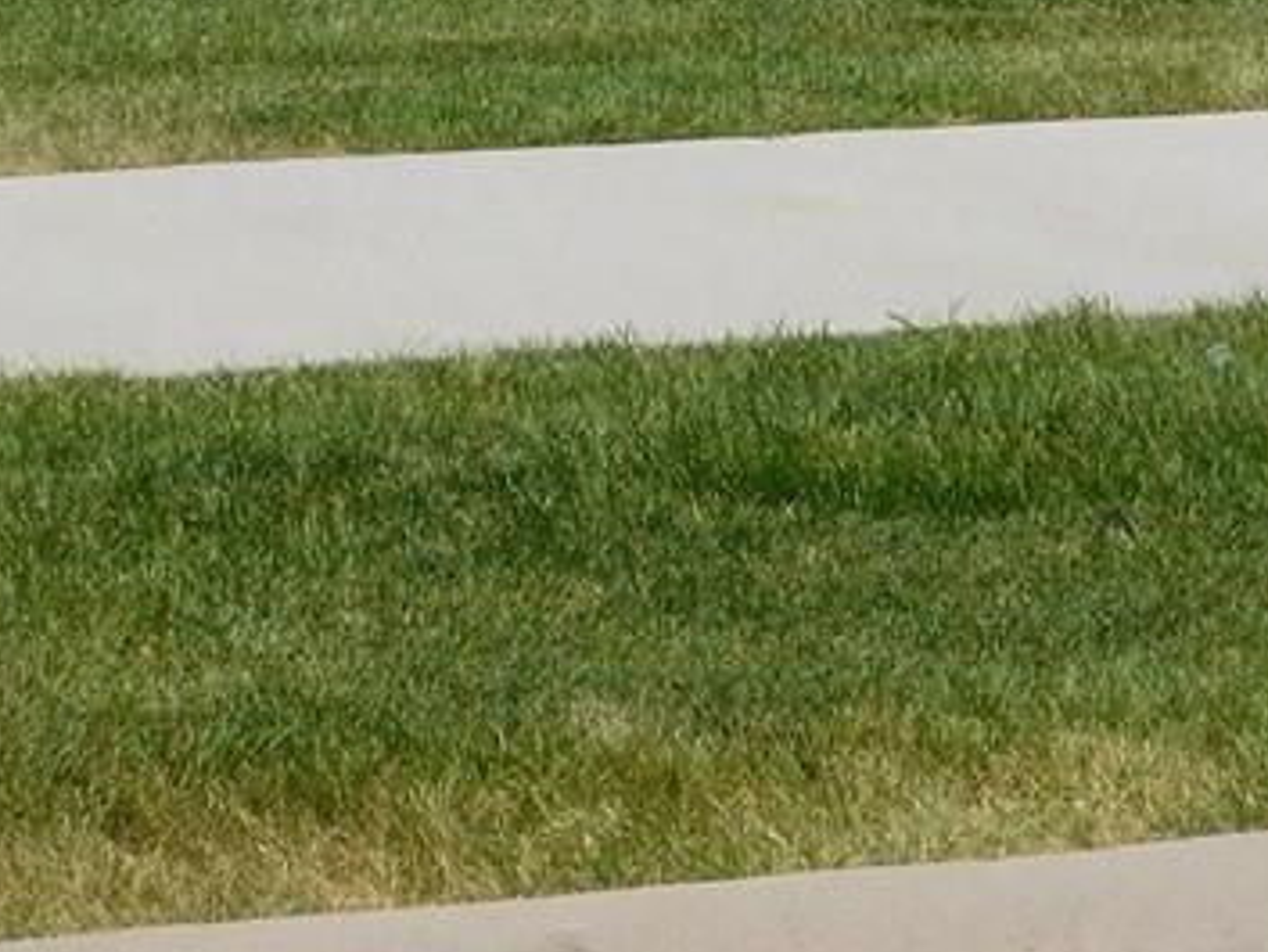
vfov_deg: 6.3
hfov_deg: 8.6
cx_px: 517
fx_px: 8465
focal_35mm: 231
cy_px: -801
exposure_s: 1/1250
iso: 125
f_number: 3.8
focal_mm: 9
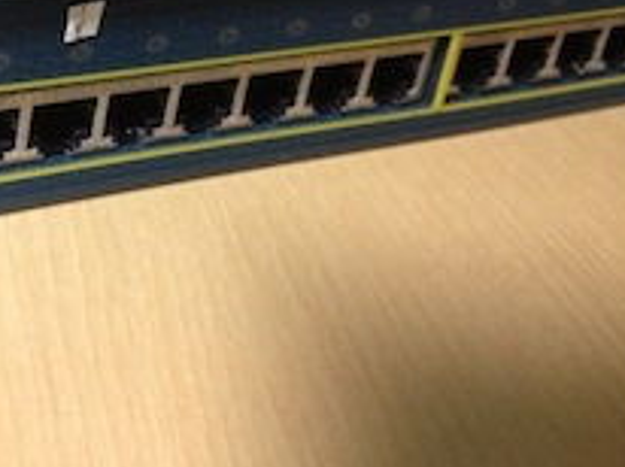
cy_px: 24
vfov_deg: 21.0
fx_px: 1226
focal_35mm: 68
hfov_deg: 27.5
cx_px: 58
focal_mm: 4.28
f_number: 2.4
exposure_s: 1/20
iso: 320
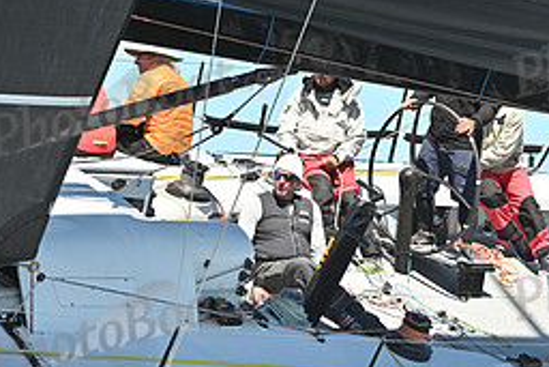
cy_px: 184
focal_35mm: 195
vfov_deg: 7.1
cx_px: 403
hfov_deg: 10.5
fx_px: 2975
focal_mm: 86
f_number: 5
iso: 320
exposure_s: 1/2000
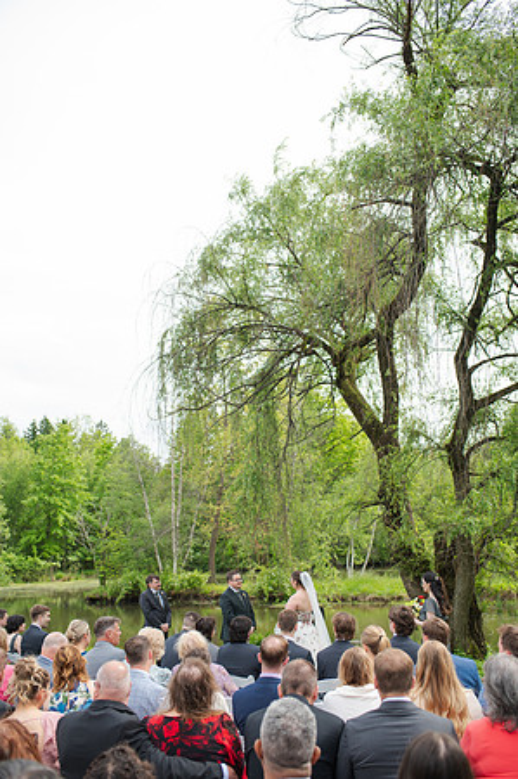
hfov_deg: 37.8
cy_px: 390
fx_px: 757
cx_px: 259
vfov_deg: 54.5
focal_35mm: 35
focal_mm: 35
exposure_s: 1/500
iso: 100
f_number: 3.5
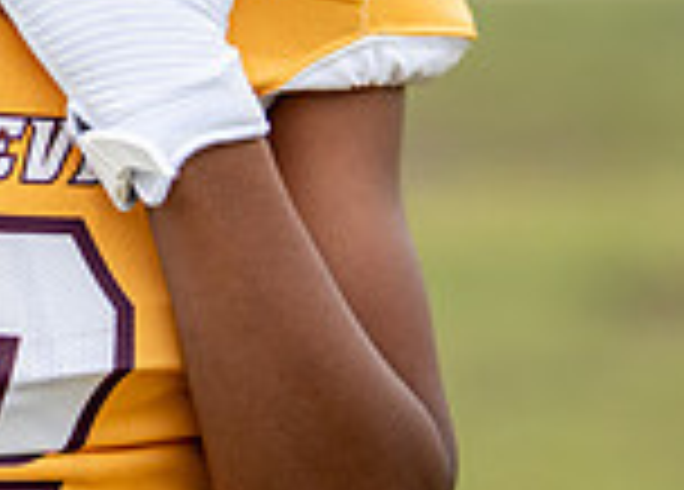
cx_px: 5
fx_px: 4455
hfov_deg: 8.7
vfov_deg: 6.3
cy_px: -107
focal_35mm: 229
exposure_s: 1/2000
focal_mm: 50
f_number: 1.2
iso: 320
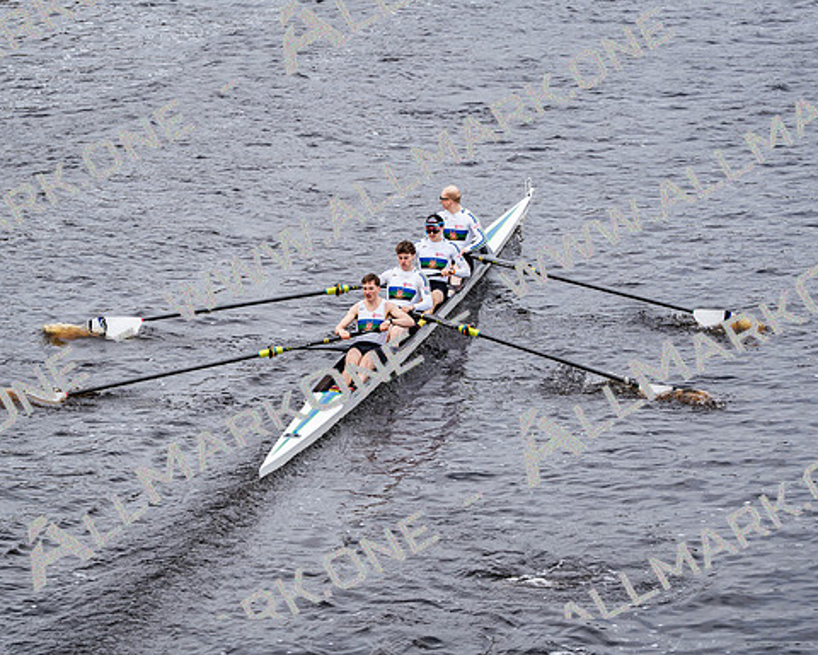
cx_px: 373
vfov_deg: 6.8
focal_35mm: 227
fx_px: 5496
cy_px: 327
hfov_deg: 8.5
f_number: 2.8
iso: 200
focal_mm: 200
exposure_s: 1/2000
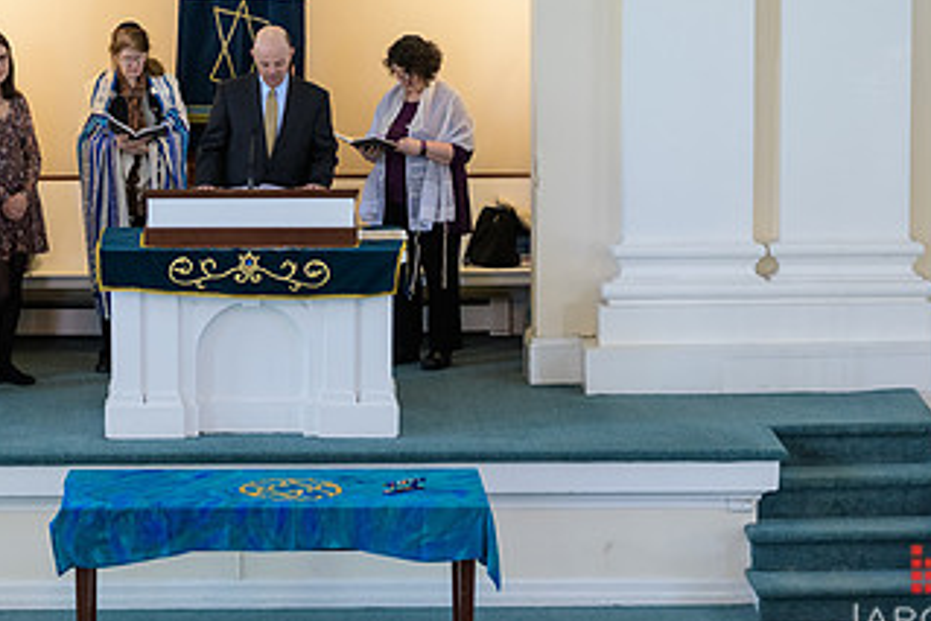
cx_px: 271
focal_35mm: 142
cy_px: 133
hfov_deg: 14.4
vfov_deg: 9.6
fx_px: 3674
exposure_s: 1/200
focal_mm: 78
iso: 1000
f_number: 3.2
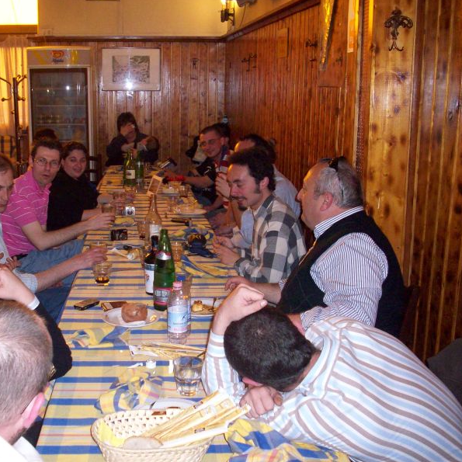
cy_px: 230
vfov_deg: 38.3
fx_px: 664
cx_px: 158
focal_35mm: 44
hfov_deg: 38.0
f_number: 2.8
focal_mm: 6.2
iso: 160
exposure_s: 1/45
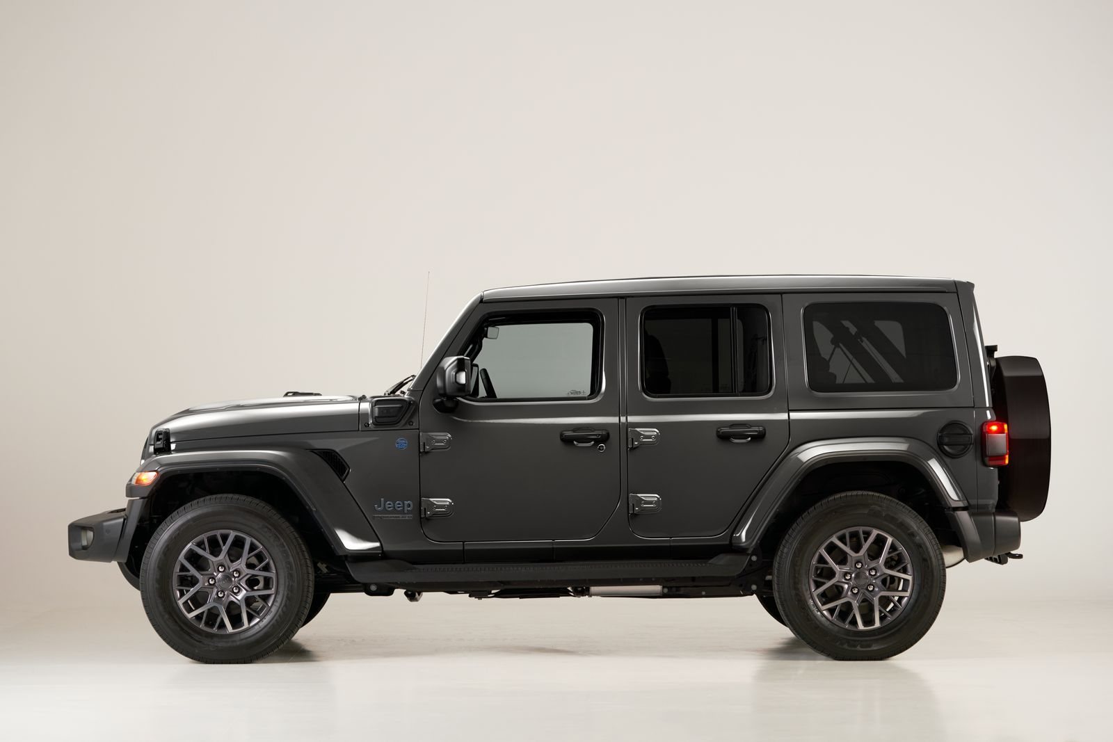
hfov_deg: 21.7
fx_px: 2906
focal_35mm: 94
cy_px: 371
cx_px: 556
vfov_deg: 14.6
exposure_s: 1/50
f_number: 4
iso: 640
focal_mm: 94
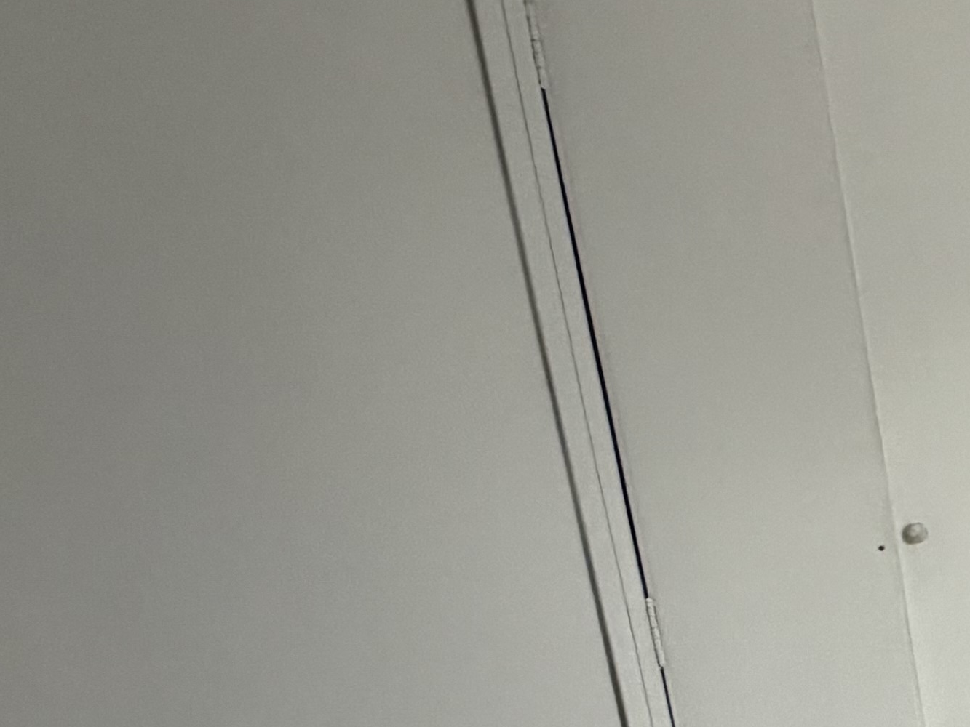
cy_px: 590
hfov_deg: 25.1
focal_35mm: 60
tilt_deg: -17.7
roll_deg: +4.2
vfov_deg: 24.0
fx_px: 1681
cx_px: 1426
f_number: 2.2
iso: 320
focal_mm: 2.22
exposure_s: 1/121
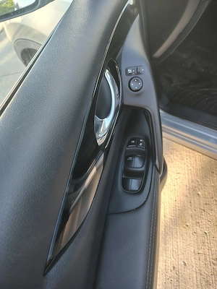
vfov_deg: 71.6
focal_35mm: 24
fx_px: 201
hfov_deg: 56.8
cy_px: 144
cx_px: 108
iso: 182
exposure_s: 1/100
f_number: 1.8
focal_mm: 5.56
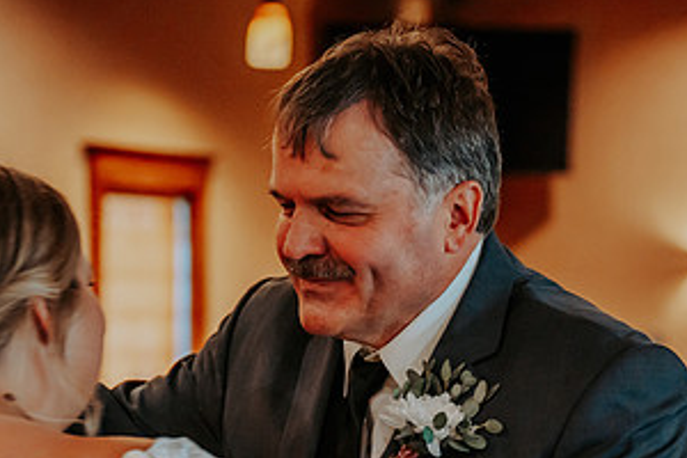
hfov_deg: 17.9
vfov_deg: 12.0
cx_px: 405
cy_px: 392
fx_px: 2175
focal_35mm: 114
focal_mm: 59
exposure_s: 1/200
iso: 2000
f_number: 2.8
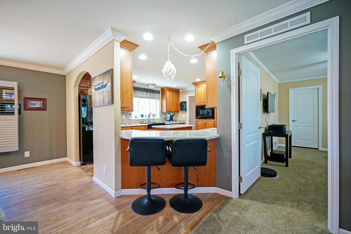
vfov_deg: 77.3
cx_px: 176
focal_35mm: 15
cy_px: 117
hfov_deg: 100.4
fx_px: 146
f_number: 2.8
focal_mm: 10
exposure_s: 1/30
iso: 500
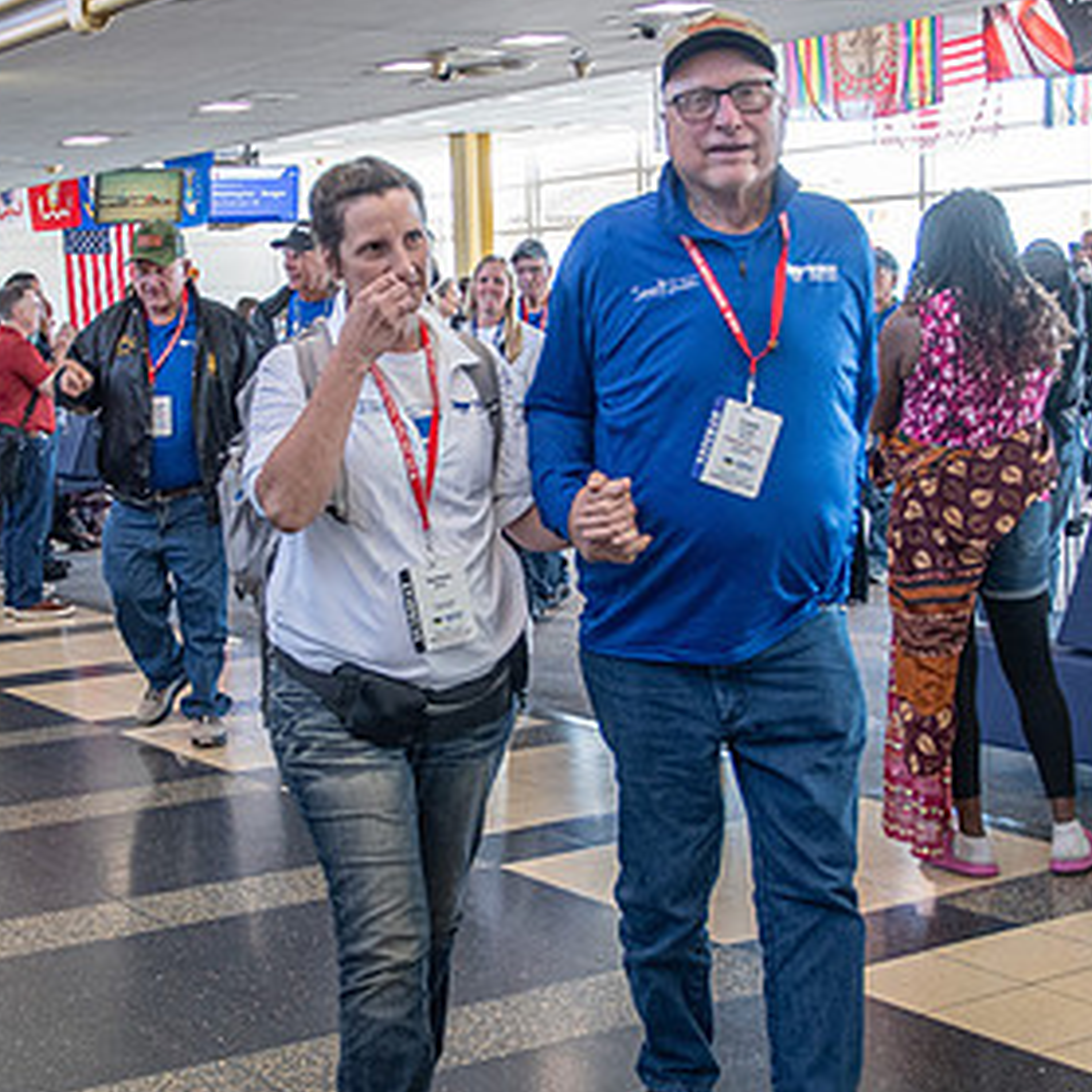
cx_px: 421
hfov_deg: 28.5
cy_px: 533
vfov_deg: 28.6
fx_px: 2141
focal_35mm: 60
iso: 720
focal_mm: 18
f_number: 3.2
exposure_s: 1/125
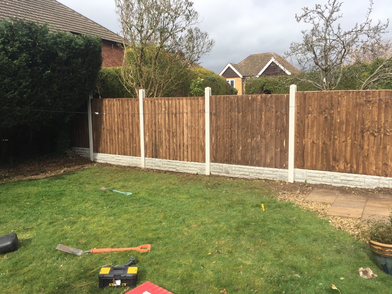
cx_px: 196
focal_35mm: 29
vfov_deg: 48.2
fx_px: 328
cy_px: 147
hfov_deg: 61.7
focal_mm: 4.15
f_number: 2.2
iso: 32
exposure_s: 1/1464
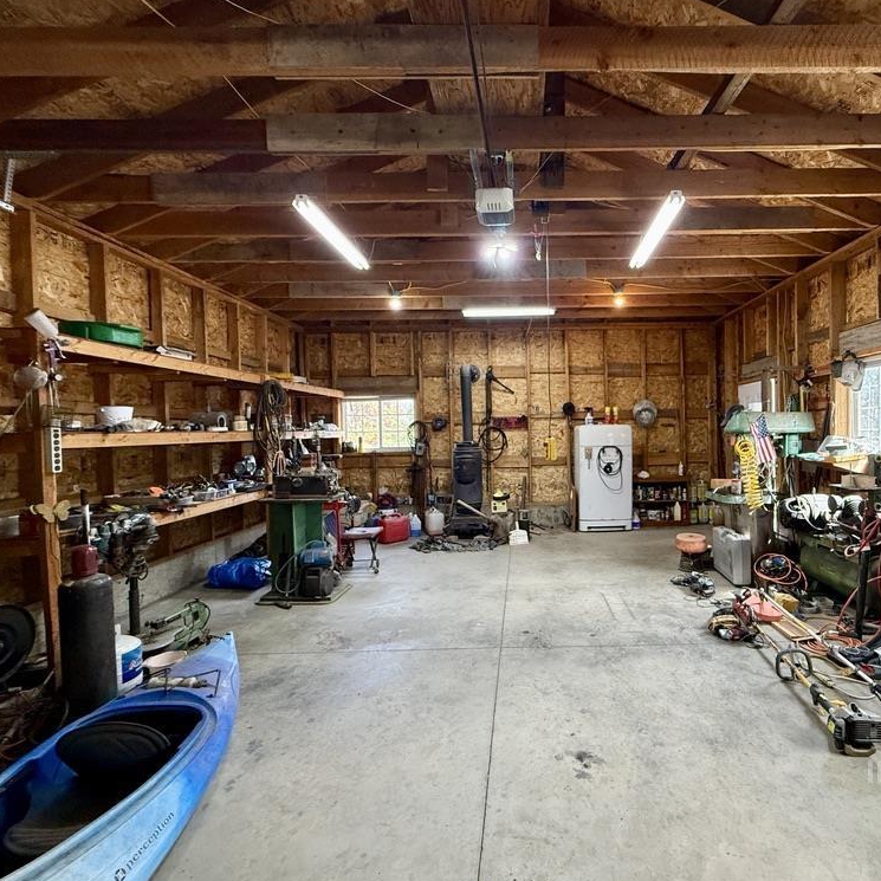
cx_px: 535
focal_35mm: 17
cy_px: 441
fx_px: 490
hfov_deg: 82.8
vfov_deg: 84.0
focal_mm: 2.22
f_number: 2.2
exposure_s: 1/120
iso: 320
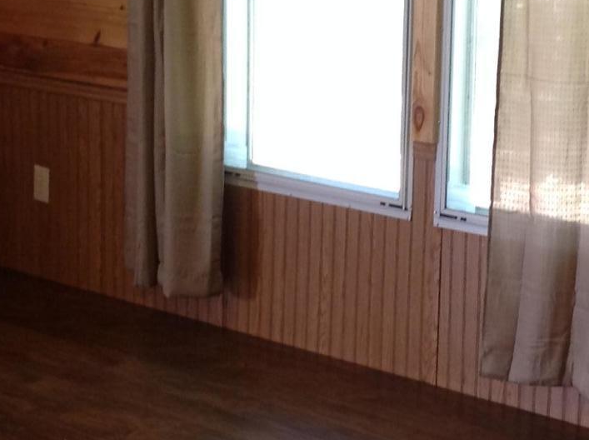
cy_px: 170
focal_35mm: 99
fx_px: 1682
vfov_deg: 14.9
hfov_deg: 19.5
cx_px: 520
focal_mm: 4.28
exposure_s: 1/15
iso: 100
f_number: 2.4
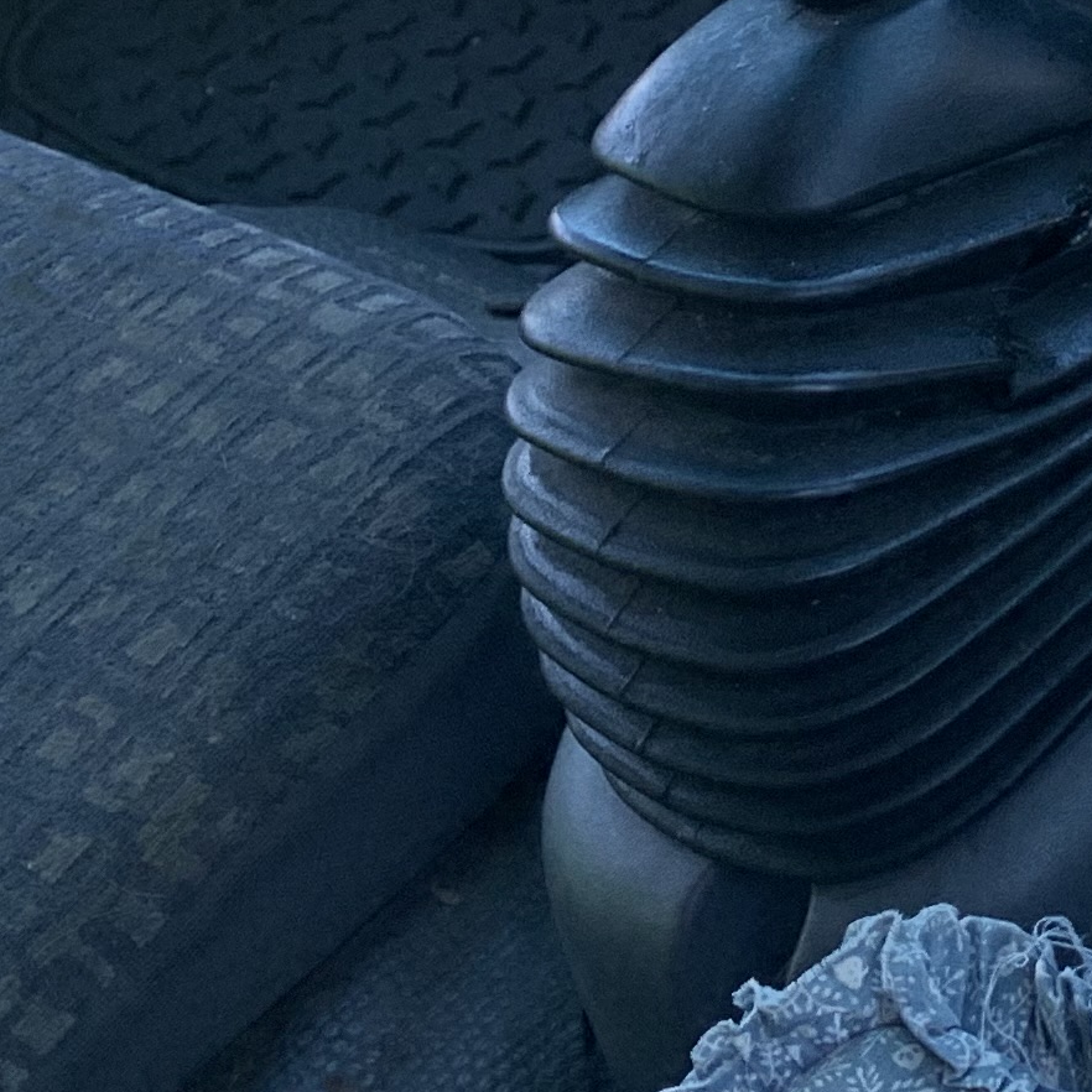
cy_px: -674
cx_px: 2039
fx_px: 3747
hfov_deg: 14.4
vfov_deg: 15.0
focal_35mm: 105
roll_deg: +14.8
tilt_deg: -38.9
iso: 25
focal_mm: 4.25
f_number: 1.8
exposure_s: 1/200
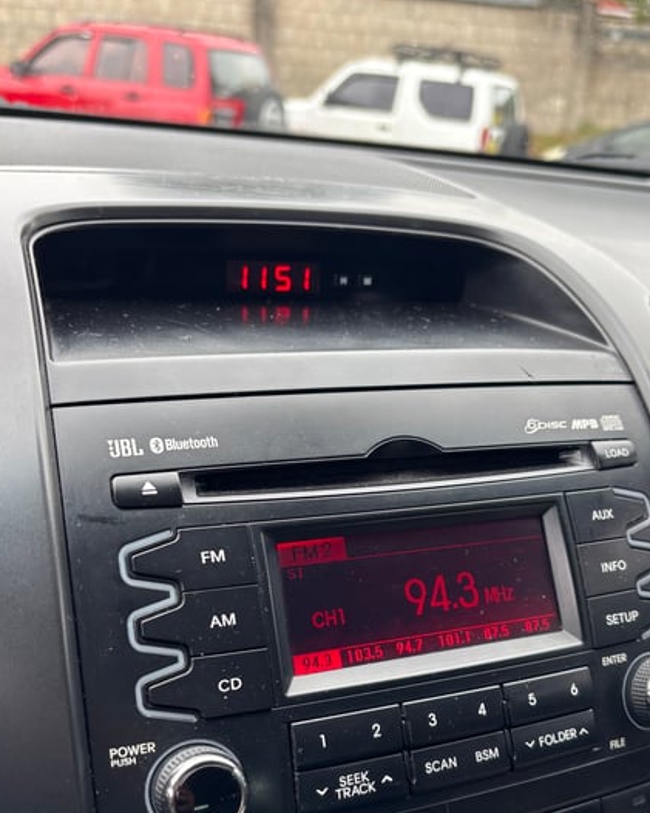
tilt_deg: -27.9
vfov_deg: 48.4
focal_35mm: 37
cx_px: 380
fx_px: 891
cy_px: 532
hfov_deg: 40.0
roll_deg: -4.9
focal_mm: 5.96
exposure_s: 1/136
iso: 32
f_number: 1.6
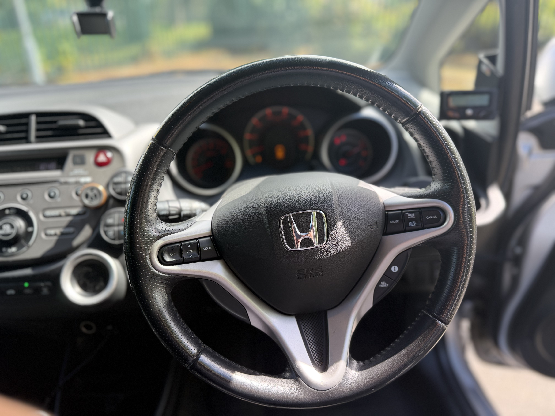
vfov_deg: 56.8
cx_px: 278
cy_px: 208
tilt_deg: -27.4
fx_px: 385
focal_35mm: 24
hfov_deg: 71.6
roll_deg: +0.2
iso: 100
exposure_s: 1/476
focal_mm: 6.76
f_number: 1.78
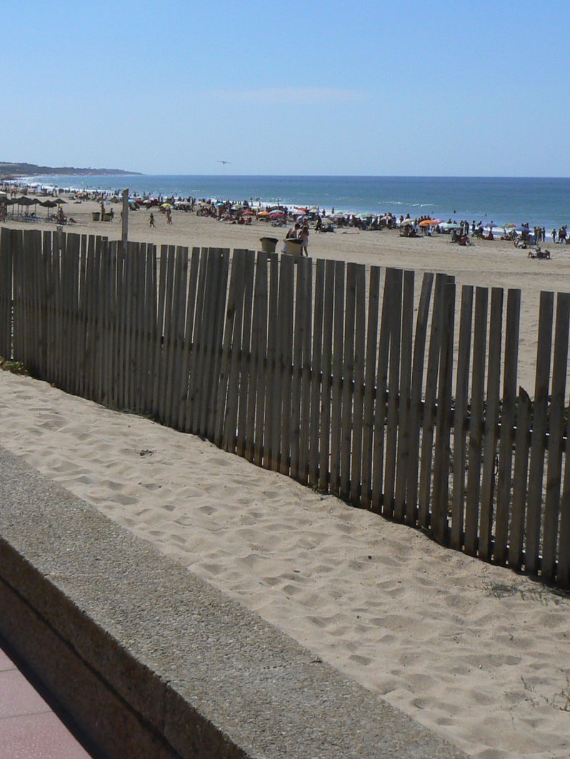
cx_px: 144
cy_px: 258
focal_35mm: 65
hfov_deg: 22.4
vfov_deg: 29.6
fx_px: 1426
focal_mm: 6
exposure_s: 1/800
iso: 80
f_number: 8
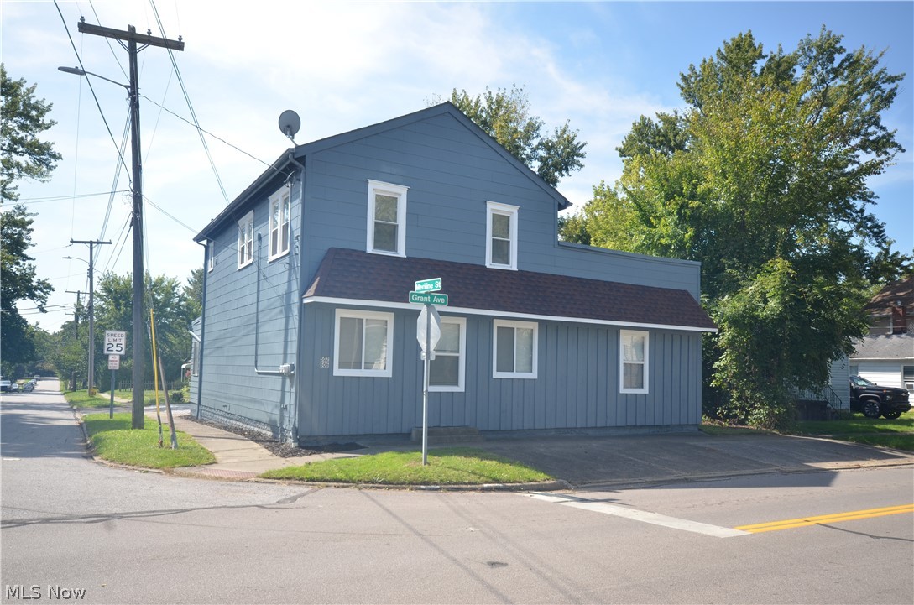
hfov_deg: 62.0
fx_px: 760
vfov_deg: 43.4
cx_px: 457
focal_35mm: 30
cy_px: 302
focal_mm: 20
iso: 200
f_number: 8
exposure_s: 1/250
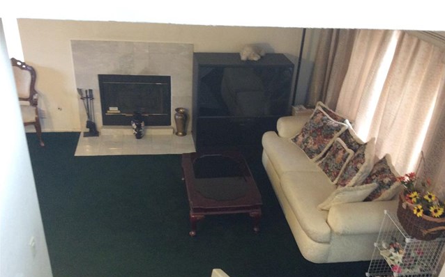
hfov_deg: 56.7
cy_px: 163
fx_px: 412
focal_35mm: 34
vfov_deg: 37.1
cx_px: 222
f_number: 2.4
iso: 200
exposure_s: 1/24
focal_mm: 3.3
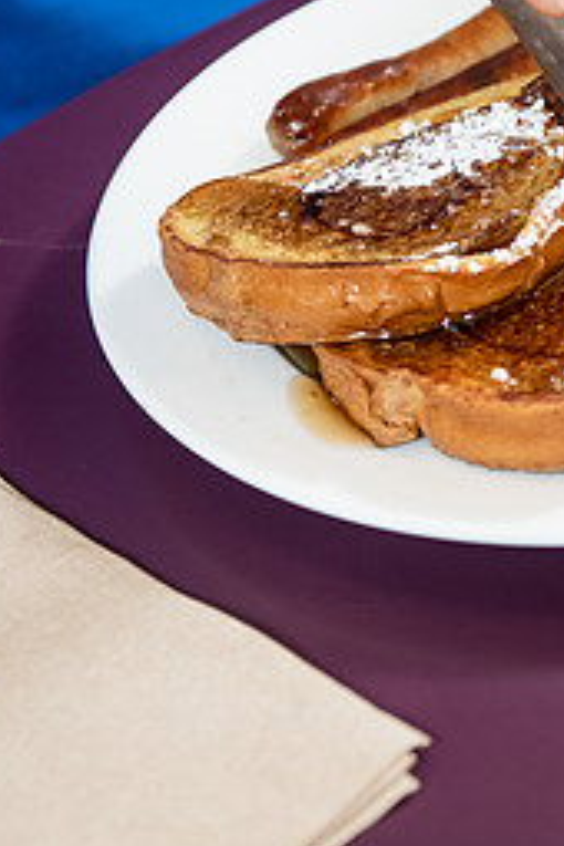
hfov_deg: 9.5
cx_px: 756
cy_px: 310
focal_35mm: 141
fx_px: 3313
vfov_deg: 14.5
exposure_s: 1/250
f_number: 4
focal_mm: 62
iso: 1000
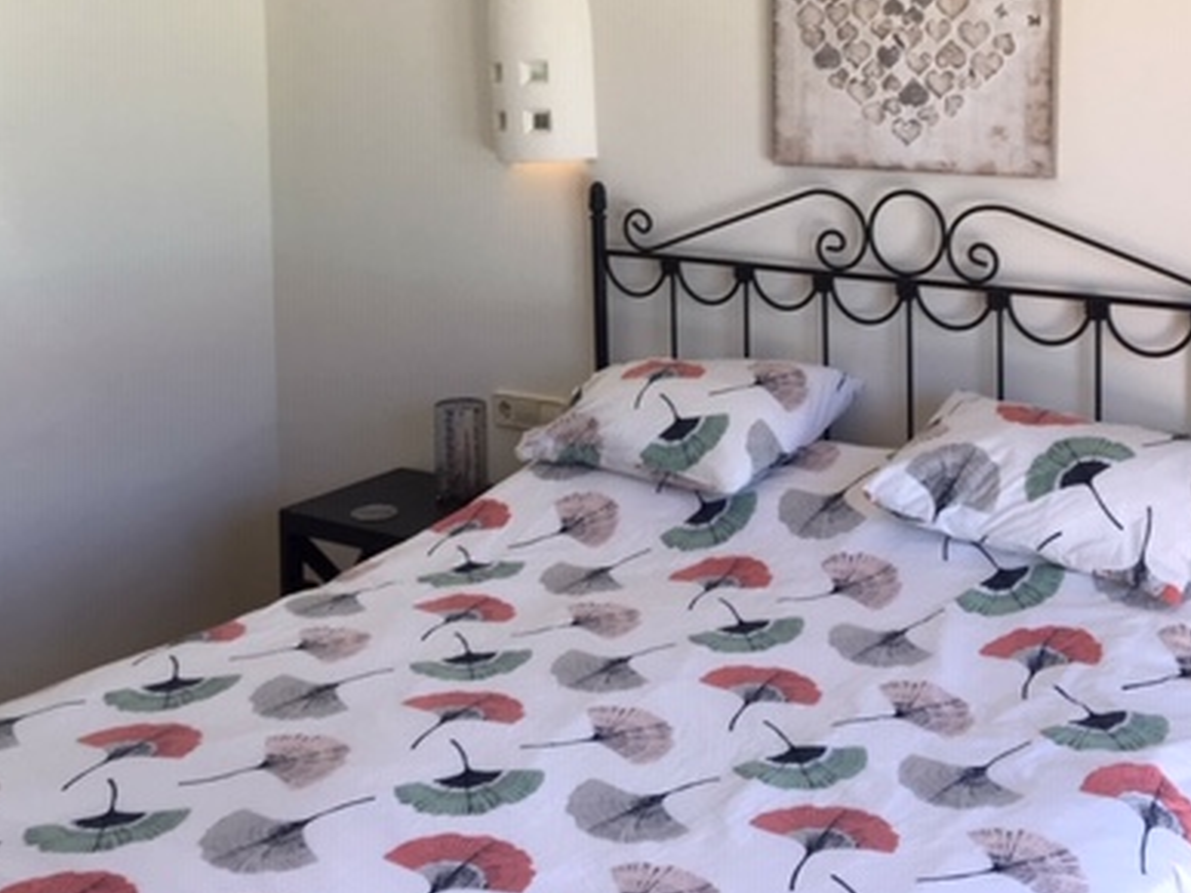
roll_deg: +0.2
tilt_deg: -6.7
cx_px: 671
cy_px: 176
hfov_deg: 39.6
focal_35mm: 48
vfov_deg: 29.5
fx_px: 1651
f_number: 2.2
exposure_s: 1/100
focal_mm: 4.15
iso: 32
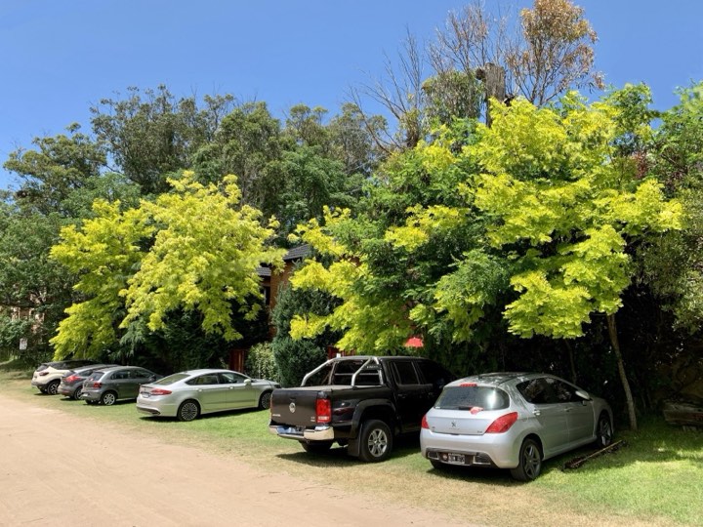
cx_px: 352
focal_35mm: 26
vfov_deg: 53.1
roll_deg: -1.3
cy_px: 264
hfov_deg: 67.3
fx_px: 528
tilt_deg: +7.8
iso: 25
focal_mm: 4.25
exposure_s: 1/1406
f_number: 1.8
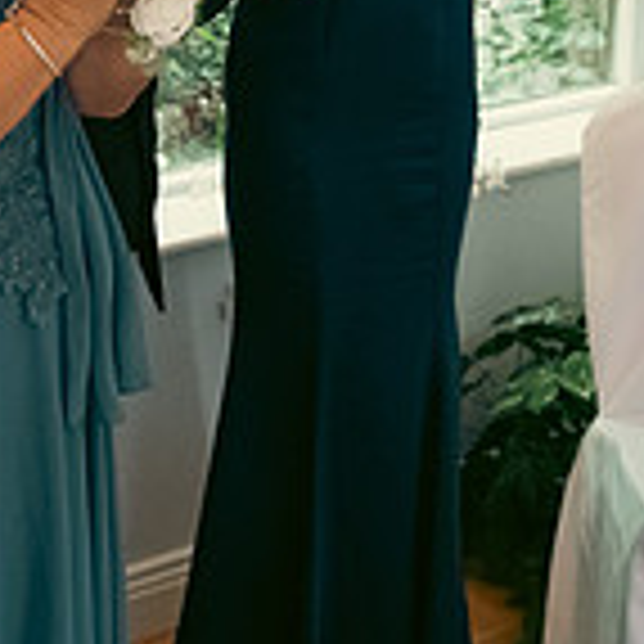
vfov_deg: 19.1
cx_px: -27
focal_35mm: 87
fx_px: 1831
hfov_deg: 19.3
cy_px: -61
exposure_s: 1/160
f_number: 3.5
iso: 1600
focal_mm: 24
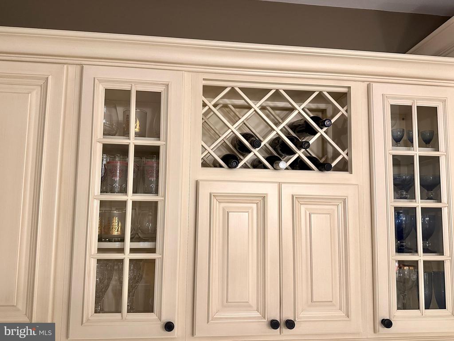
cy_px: 170
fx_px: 315
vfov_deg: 56.8
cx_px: 227
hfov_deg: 71.6
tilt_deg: +8.9
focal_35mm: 24
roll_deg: -1.3
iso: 250
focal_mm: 6.86
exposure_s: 1/60
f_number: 1.78
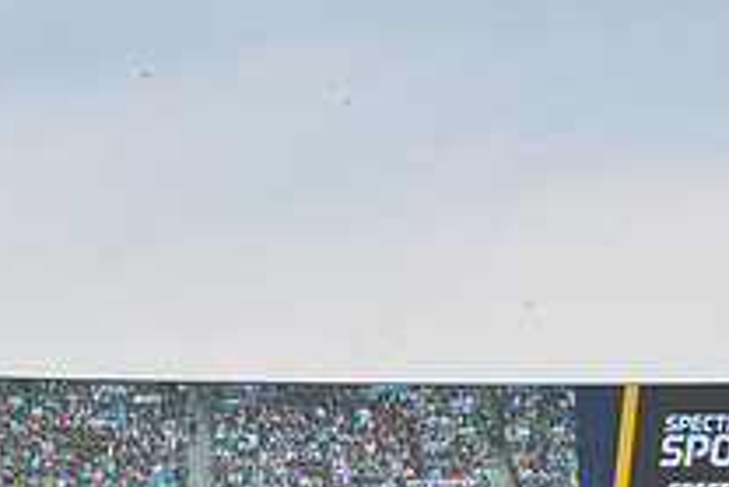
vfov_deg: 4.1
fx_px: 6768
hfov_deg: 6.2
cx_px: 189
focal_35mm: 334
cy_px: 641
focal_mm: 120
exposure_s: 1/500
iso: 320
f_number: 11
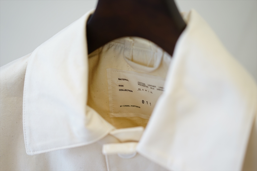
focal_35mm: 55
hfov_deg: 36.3
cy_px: 86
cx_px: 128
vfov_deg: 24.6
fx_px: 393
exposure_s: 1/80
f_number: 2
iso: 100
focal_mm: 55
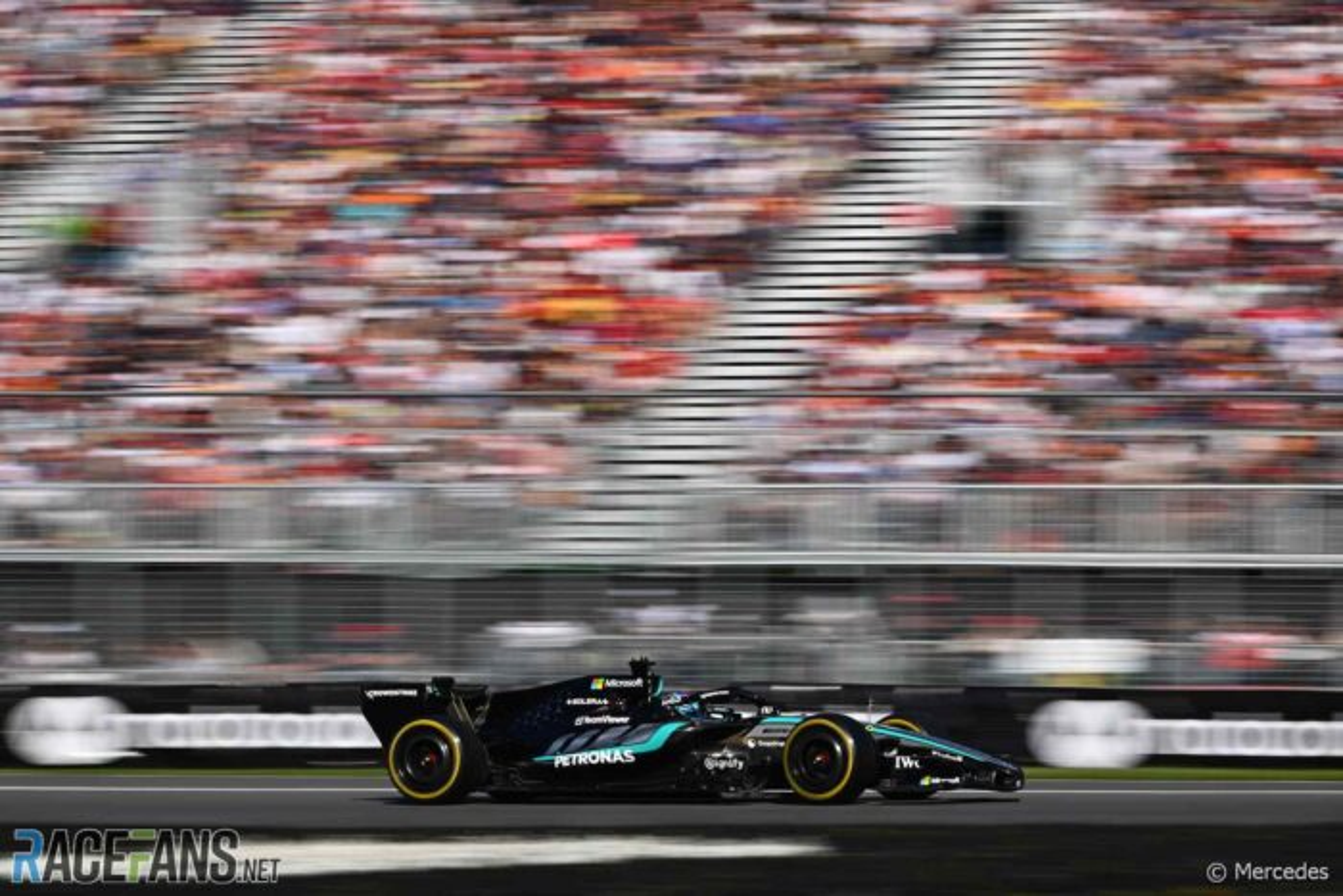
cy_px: 448
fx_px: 5037
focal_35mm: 135
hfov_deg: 15.2
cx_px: 672
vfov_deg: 10.2
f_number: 22
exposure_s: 1/30
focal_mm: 135
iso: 40
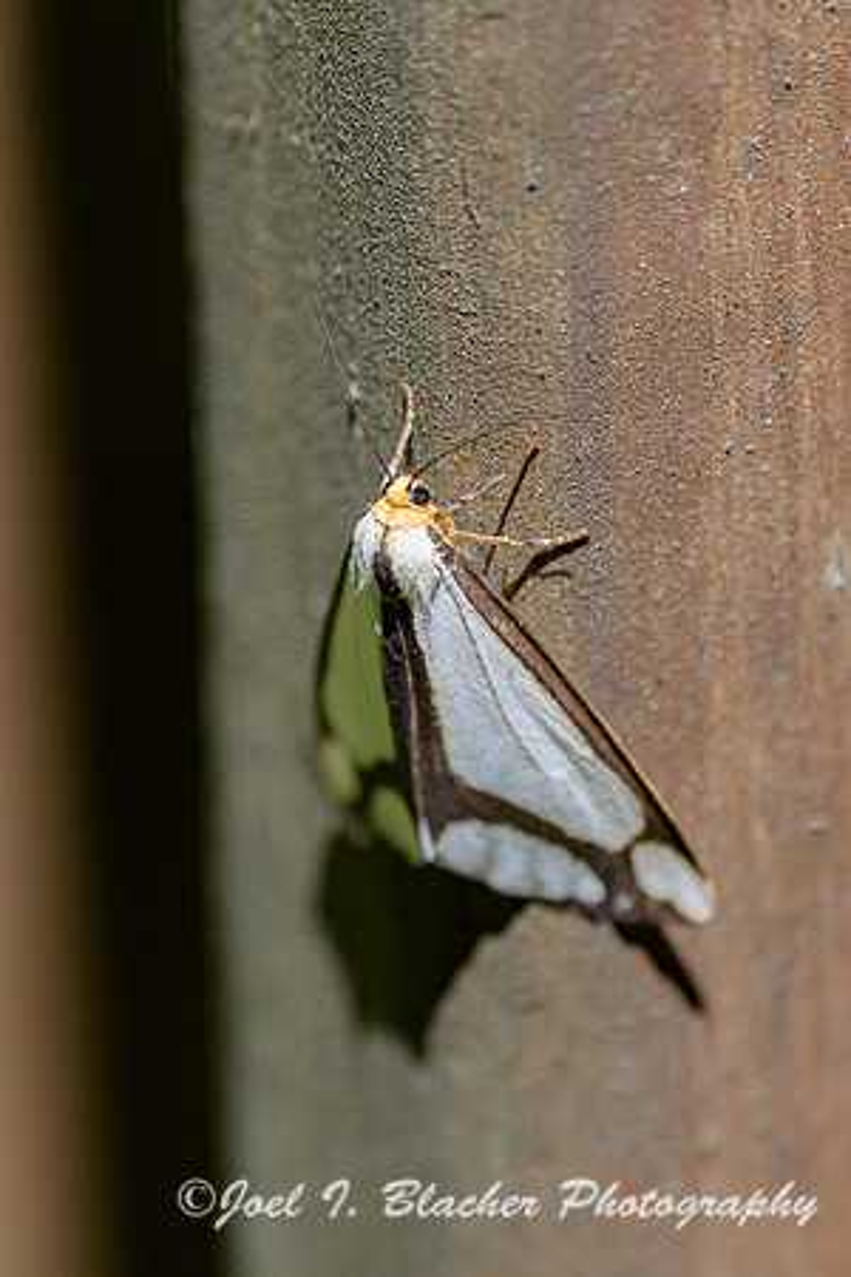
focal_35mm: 450
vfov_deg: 4.6
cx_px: 426
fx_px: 15955
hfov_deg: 3.1
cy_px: 638
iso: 500
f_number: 4
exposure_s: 1/800
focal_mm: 300
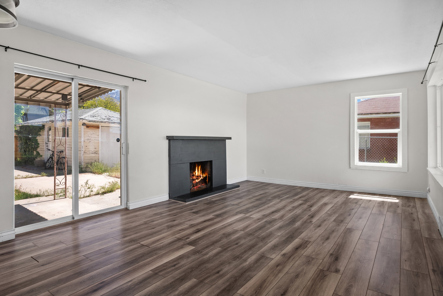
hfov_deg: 86.9
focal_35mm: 19
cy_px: 148
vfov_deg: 64.6
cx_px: 222
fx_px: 234
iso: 500
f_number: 8
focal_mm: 19
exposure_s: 1/8
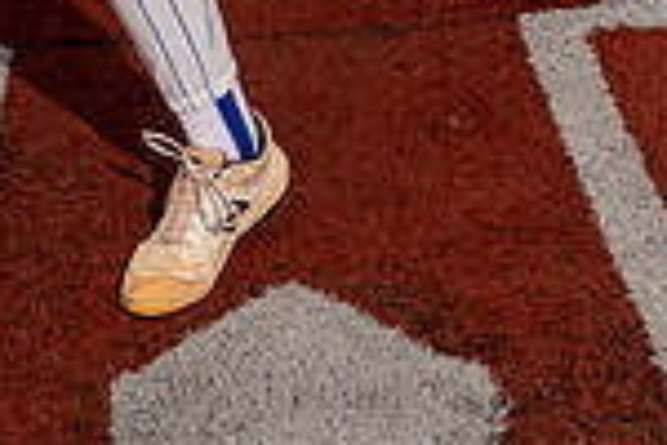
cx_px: 160
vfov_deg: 11.5
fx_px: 1945
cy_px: -490
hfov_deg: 19.3
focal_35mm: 105
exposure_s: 1/250
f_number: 5
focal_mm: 35
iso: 800
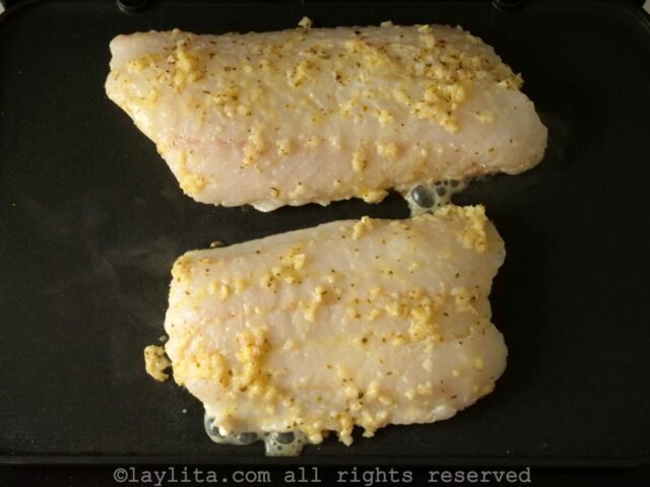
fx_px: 1014
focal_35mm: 54
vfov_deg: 27.0
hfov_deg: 35.5
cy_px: 244
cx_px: 325
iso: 1600
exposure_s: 1/60
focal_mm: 27
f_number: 8
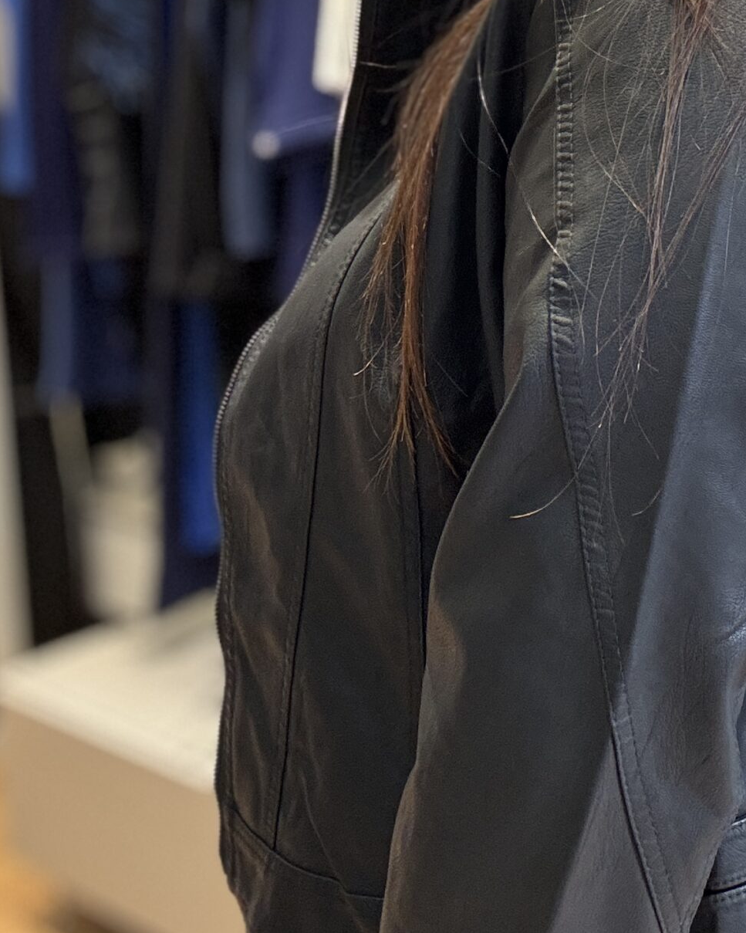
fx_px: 1711
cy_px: 200
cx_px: 628
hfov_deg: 24.1
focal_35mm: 62
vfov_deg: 29.8
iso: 125
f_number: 1.9
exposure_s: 1/50
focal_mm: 2.69
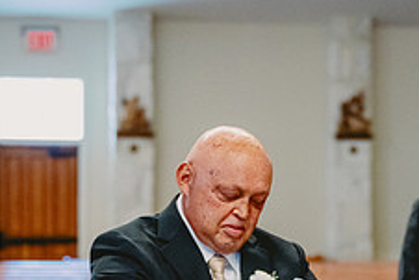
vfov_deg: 8.9
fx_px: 1793
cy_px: 272
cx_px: 286
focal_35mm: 154
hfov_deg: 13.3
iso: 2500
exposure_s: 1/320
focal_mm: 60
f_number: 2.8
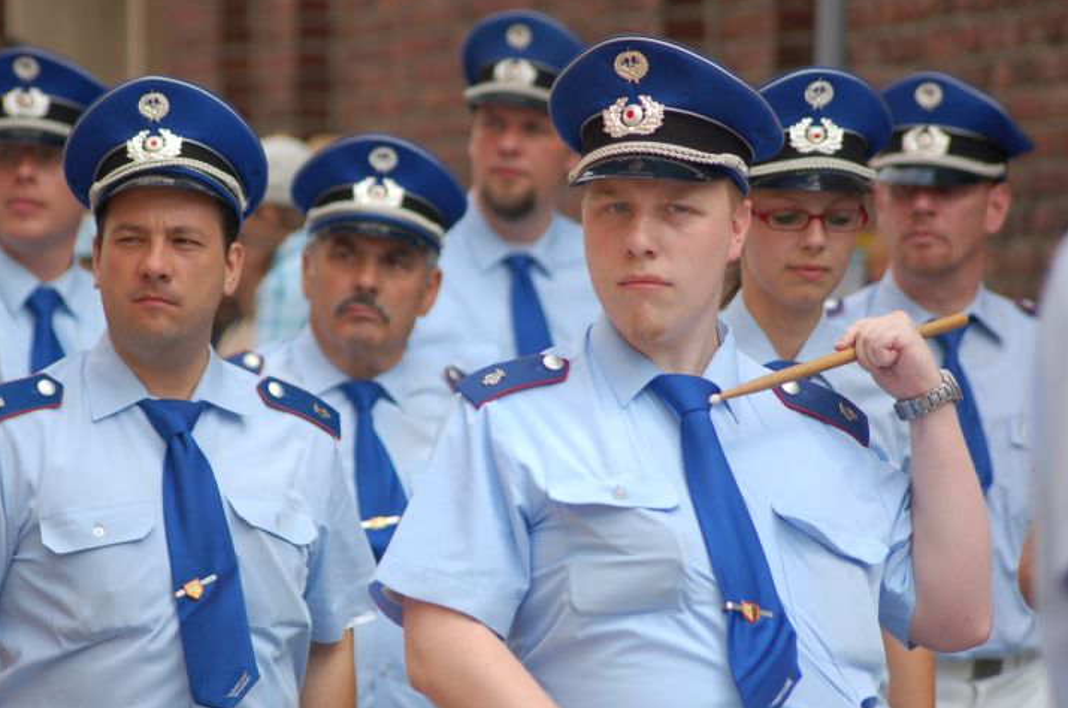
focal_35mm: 247
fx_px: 7315
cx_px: 486
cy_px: 358
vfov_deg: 5.5
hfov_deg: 8.4
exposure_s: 1/1250
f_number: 4.5
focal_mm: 150
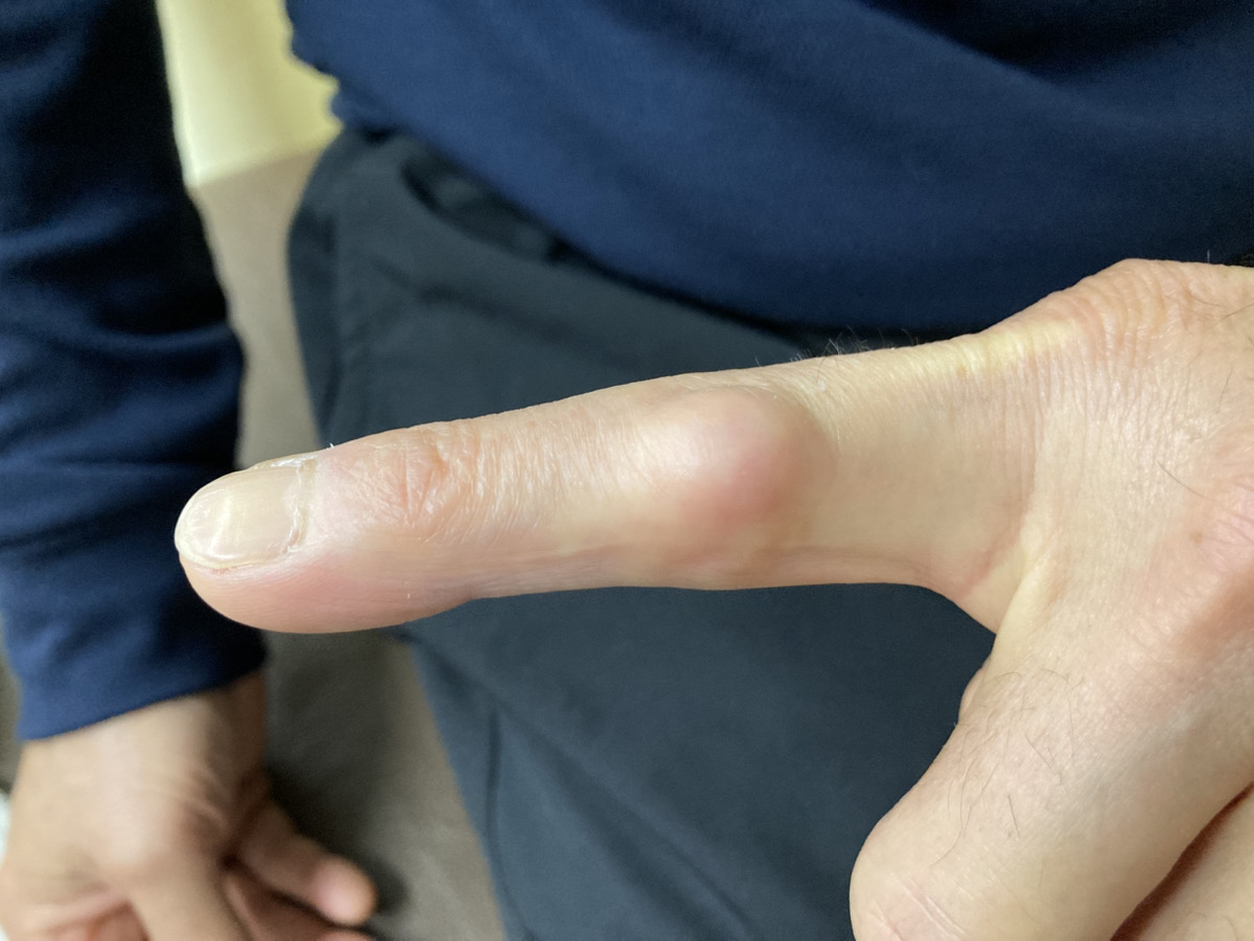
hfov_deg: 63.4
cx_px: 627
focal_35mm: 28
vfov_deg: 49.7
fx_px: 1014
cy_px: 470
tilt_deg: -53.1
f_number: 1.8
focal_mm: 3.99
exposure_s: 1/50
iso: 320
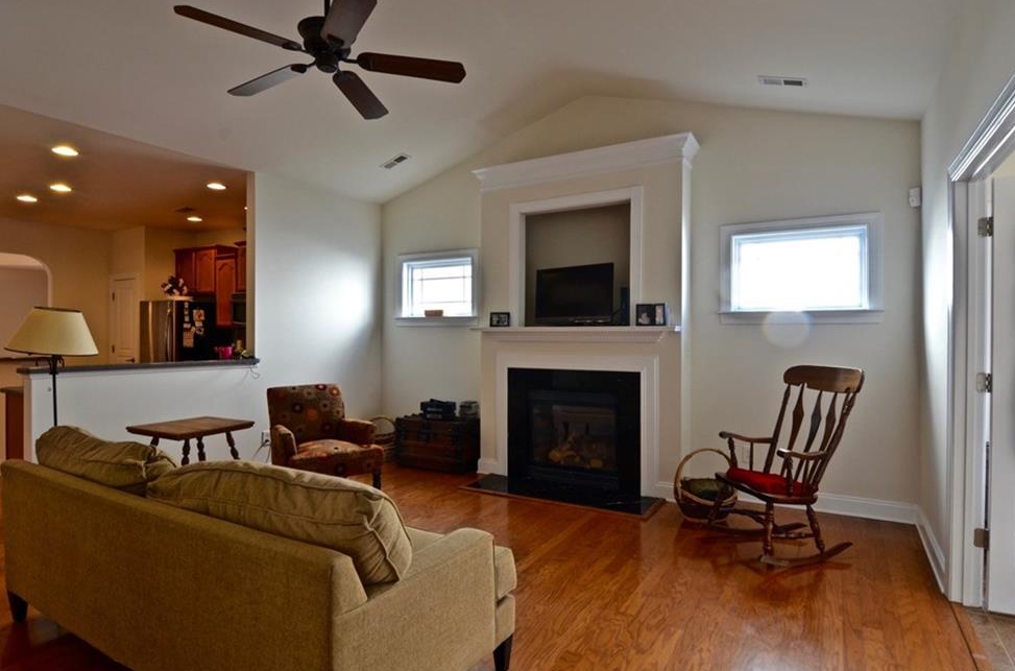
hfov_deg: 82.6
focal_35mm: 21
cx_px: 501
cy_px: 333
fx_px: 577
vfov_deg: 60.3
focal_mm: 13
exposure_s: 1/8
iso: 200
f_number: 8
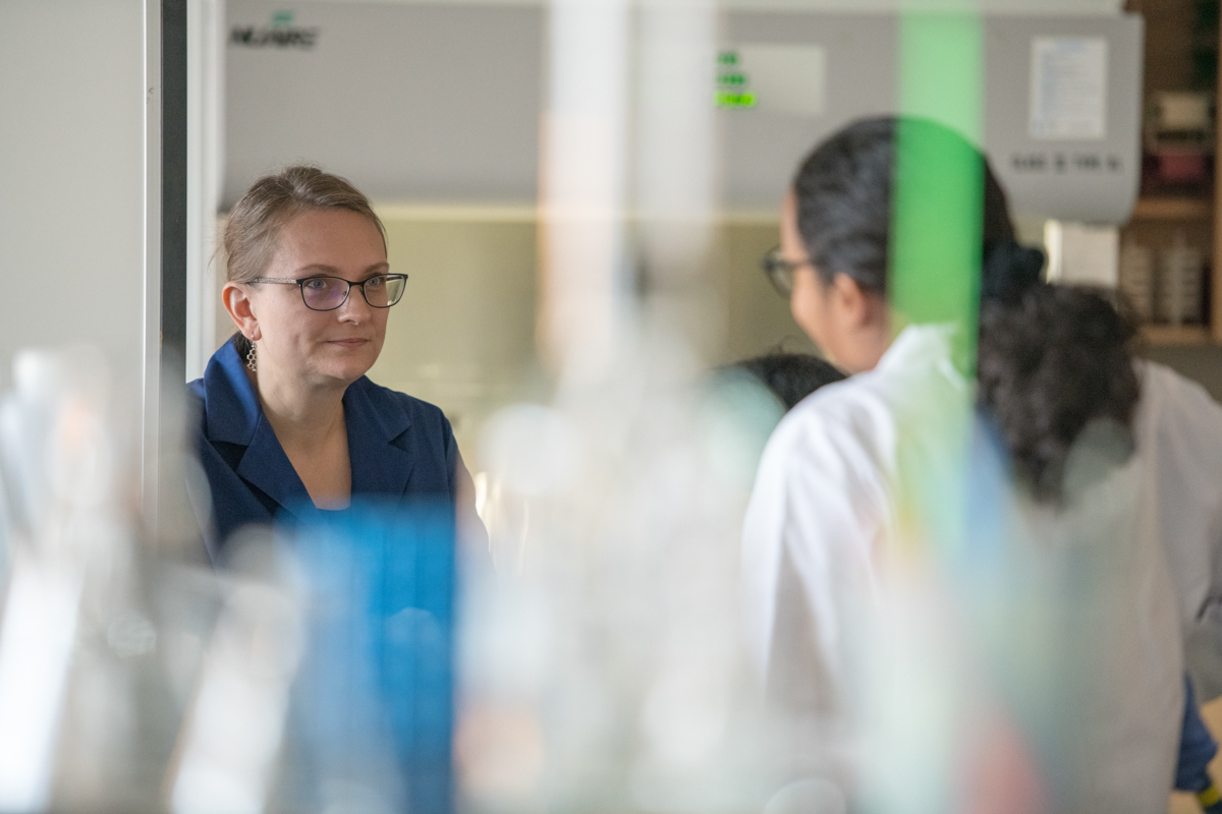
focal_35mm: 170
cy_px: 407
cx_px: 611
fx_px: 5770
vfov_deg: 8.1
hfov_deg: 12.1
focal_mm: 170
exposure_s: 1/400
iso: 3200
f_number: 2.8
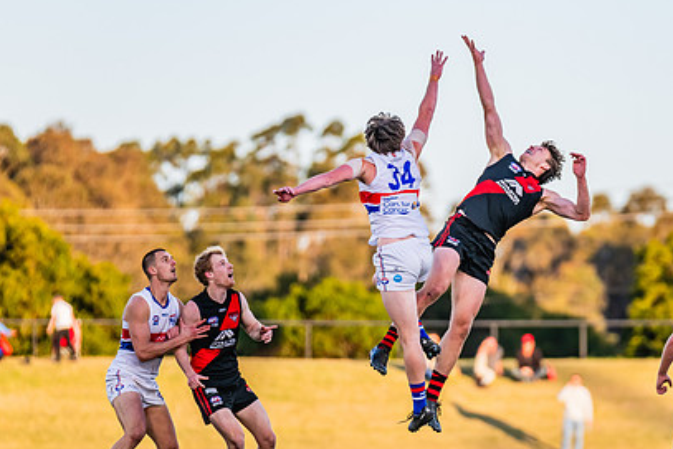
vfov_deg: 3.2
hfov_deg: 4.9
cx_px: 422
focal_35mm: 424
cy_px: 278
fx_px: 7932
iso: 800
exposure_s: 1/1600
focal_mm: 290
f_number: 4.5
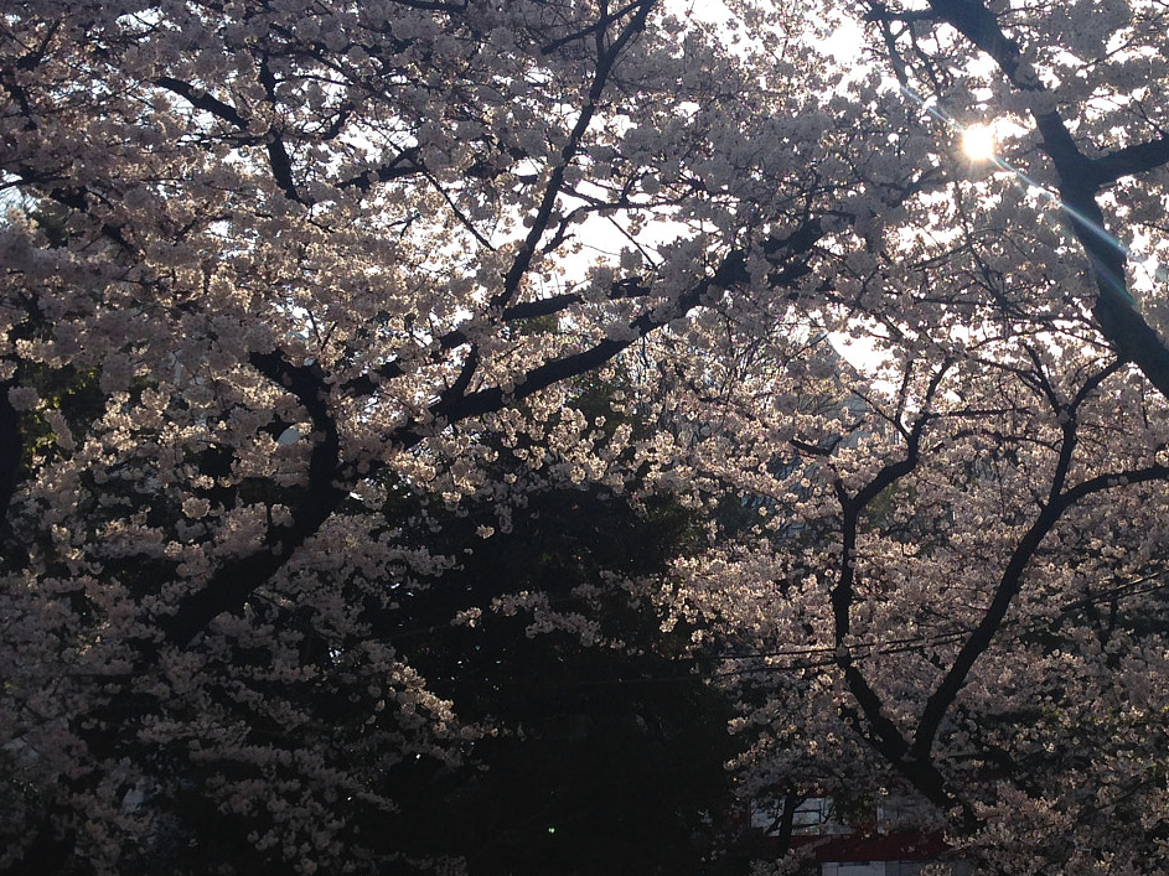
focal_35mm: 56
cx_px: 847
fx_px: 1891
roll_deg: -0.1
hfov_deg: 33.8
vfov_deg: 26.1
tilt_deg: +15.4
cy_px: 486
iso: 50
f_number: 2.4
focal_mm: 4.12
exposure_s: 1/1391
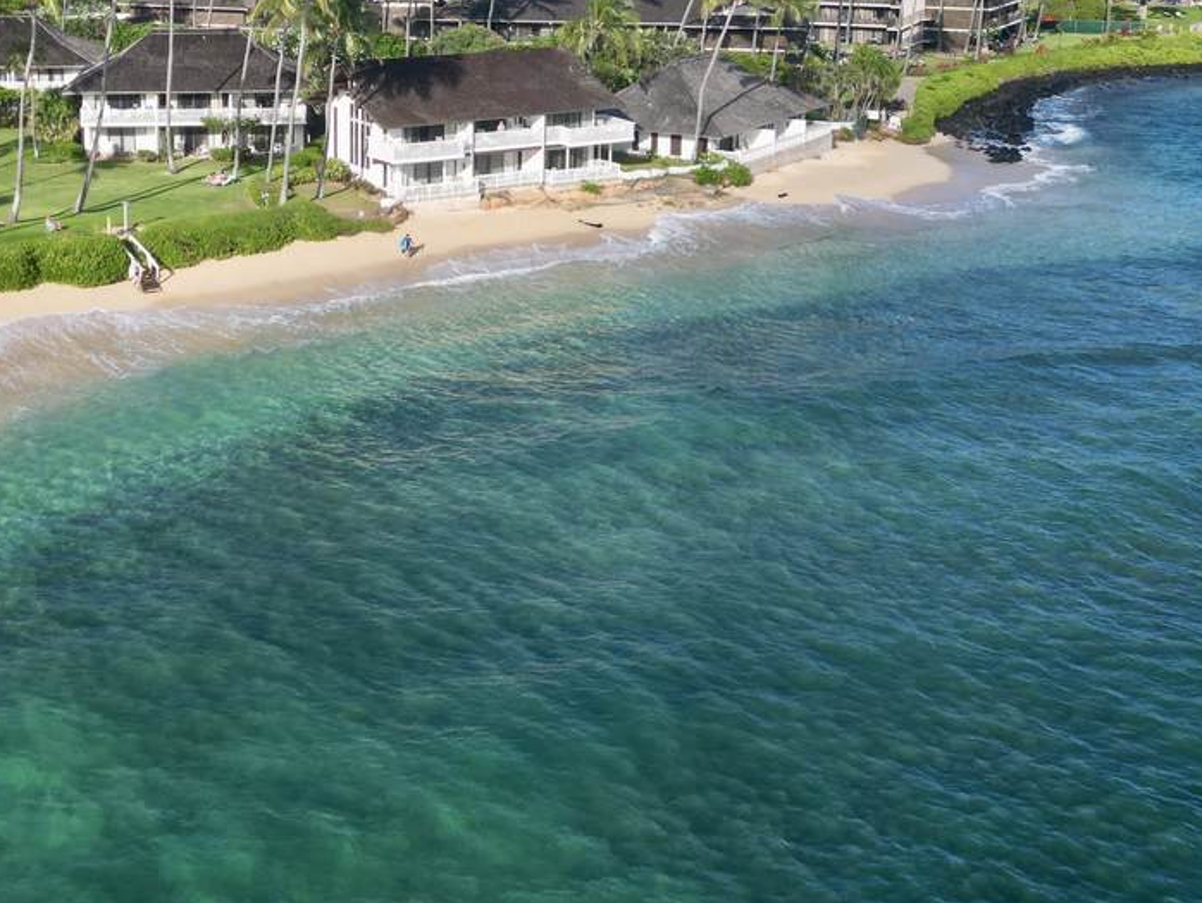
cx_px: 227
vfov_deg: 31.6
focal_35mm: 44
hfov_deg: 41.0
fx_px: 1528
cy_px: 119
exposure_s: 1/2500
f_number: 1.7
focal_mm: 6.72
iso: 130
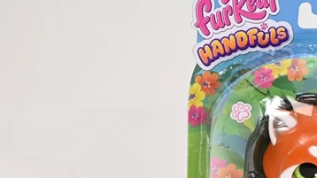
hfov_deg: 20.9
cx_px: 304
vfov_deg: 12.1
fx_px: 836
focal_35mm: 100
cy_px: 157
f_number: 5
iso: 450
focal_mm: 31.5
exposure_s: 1/125
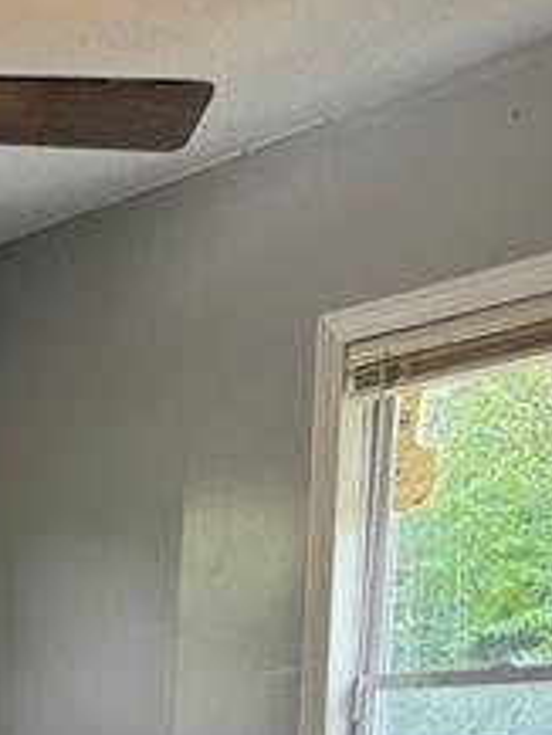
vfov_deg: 18.9
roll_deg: +1.1
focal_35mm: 85
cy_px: 1240
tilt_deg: -13.8
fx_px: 1805
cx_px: -305
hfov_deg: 15.8
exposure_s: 1/150
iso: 160
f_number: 1.78
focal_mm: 6.76
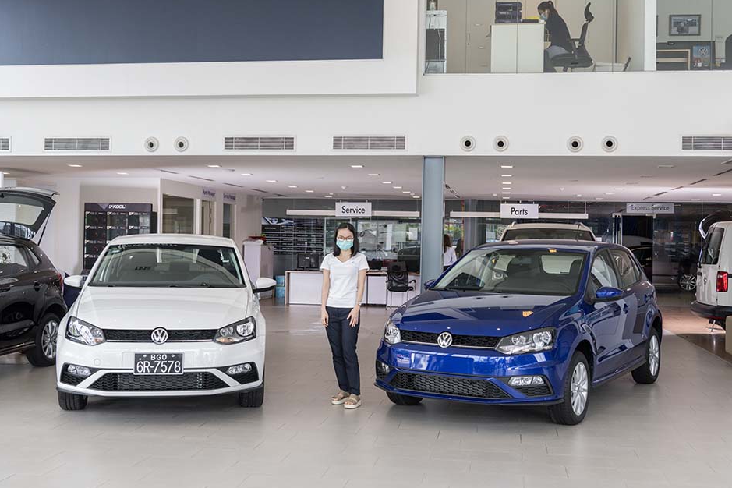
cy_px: 242
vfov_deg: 29.9
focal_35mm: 45
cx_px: 372
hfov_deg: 43.6
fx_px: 915
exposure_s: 1/250
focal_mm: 44
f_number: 6.3
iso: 1000
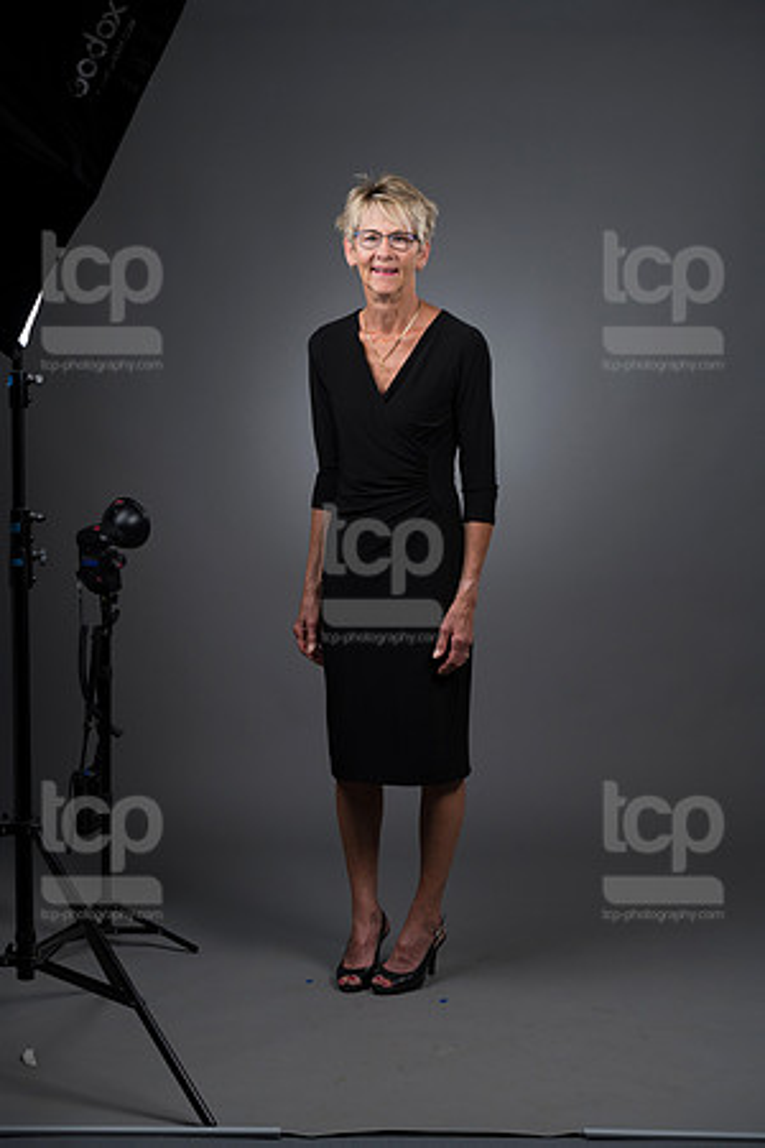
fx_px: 2550
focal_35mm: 80
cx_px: 382
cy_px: 574
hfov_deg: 17.1
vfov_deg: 25.4
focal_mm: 80
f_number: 5.6
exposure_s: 1/250
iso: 160
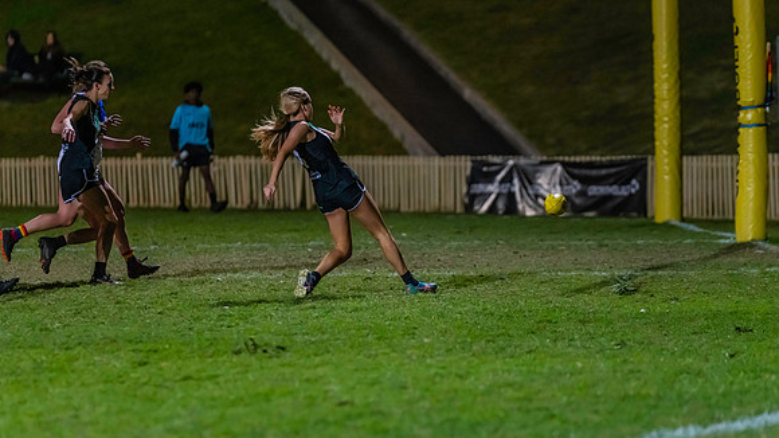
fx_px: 4856
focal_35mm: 235
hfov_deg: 9.2
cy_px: 234
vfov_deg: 5.2
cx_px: 391
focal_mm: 210
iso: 10000
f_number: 2.8
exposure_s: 1/1000
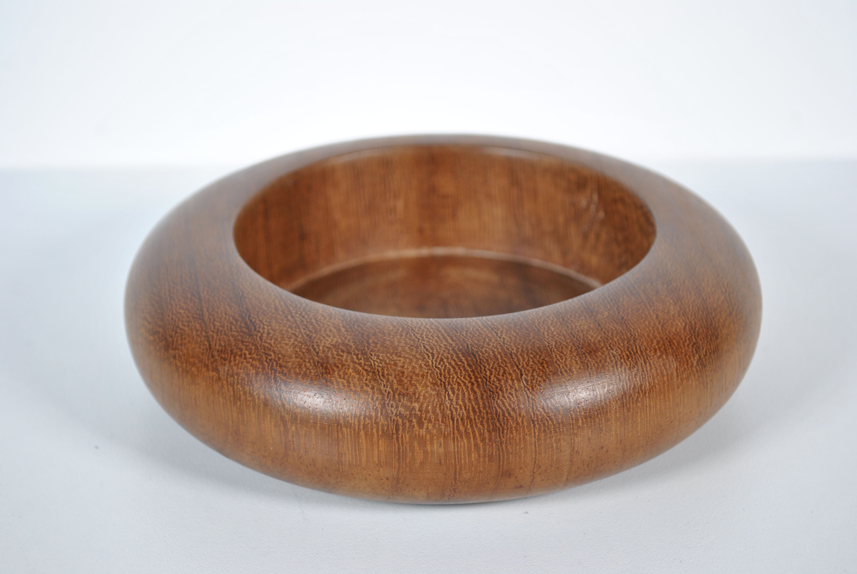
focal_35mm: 75
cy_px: 287
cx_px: 428
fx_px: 1788
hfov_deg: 27.0
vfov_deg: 18.2
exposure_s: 1/80
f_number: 5.6
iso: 200
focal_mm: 50
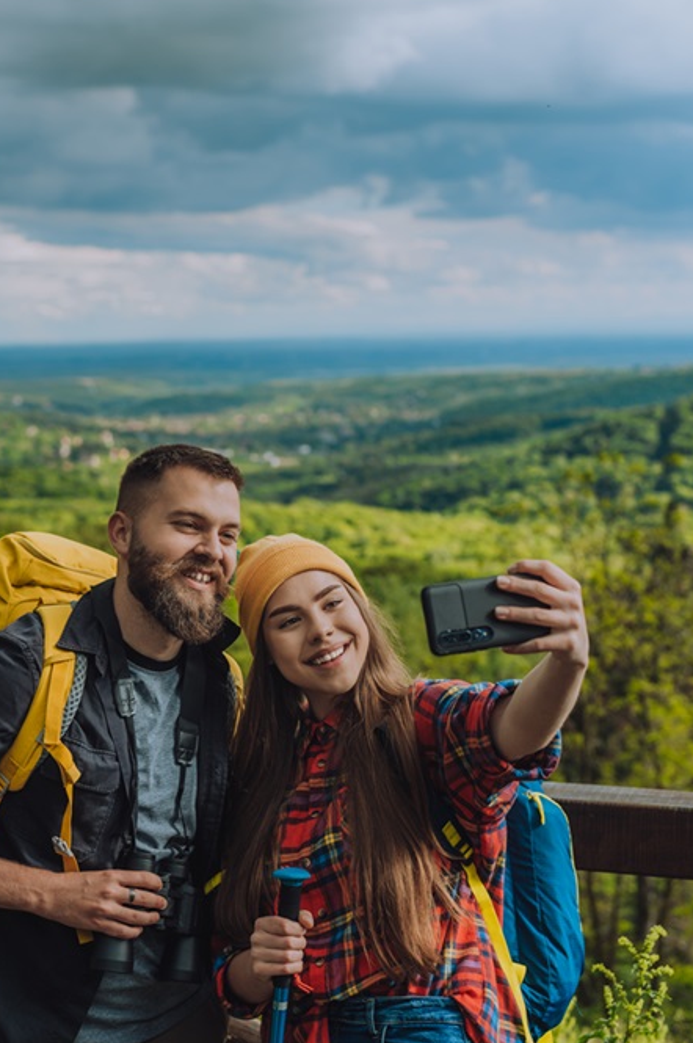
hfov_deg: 23.3
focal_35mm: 58
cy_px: 531
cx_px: 335
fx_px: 1678
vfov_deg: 34.5
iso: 100
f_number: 4
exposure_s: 1/400
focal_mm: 50
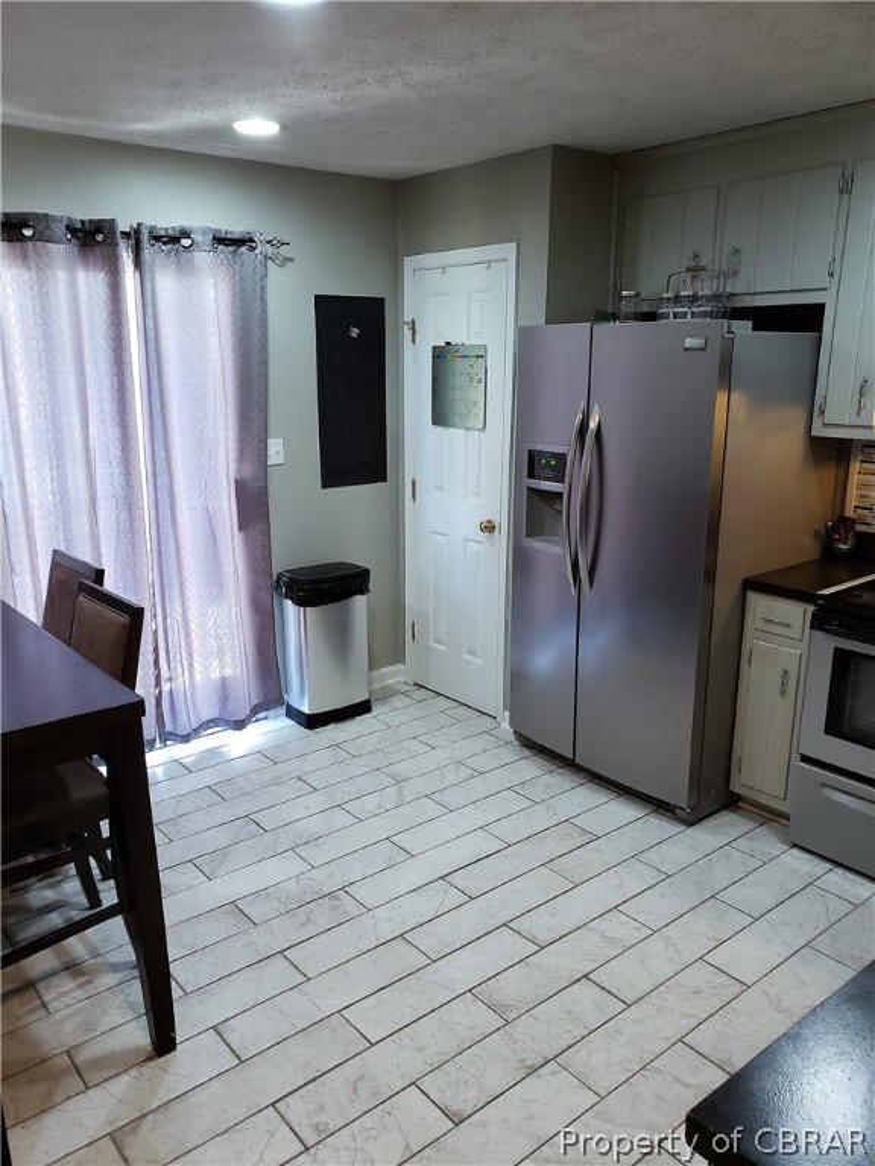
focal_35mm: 26
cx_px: 438
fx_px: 876
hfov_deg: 53.1
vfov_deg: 67.3
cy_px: 583
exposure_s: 1/30
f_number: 2.4
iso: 320
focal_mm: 4.3
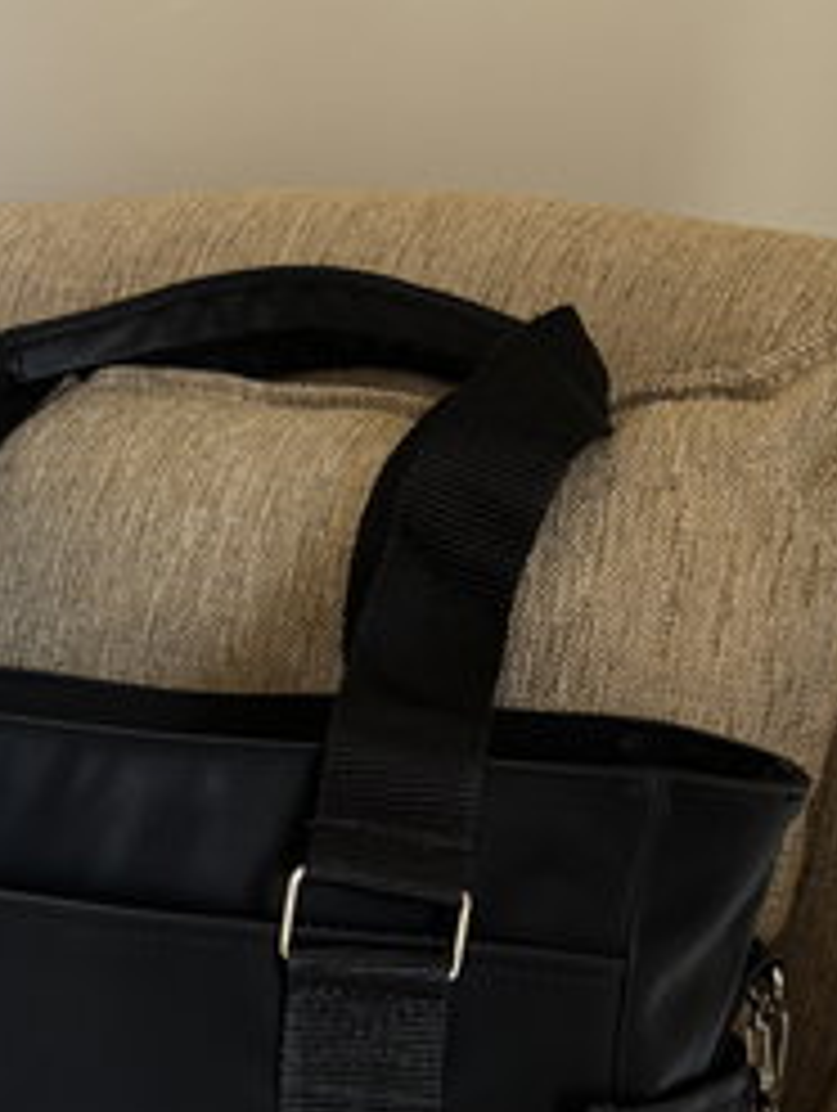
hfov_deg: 25.3
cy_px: 1078
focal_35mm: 56
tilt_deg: -40.4
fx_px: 1801
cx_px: 63
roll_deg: +5.9
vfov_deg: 32.0
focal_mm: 5.96
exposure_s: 1/73
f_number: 1.6
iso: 125
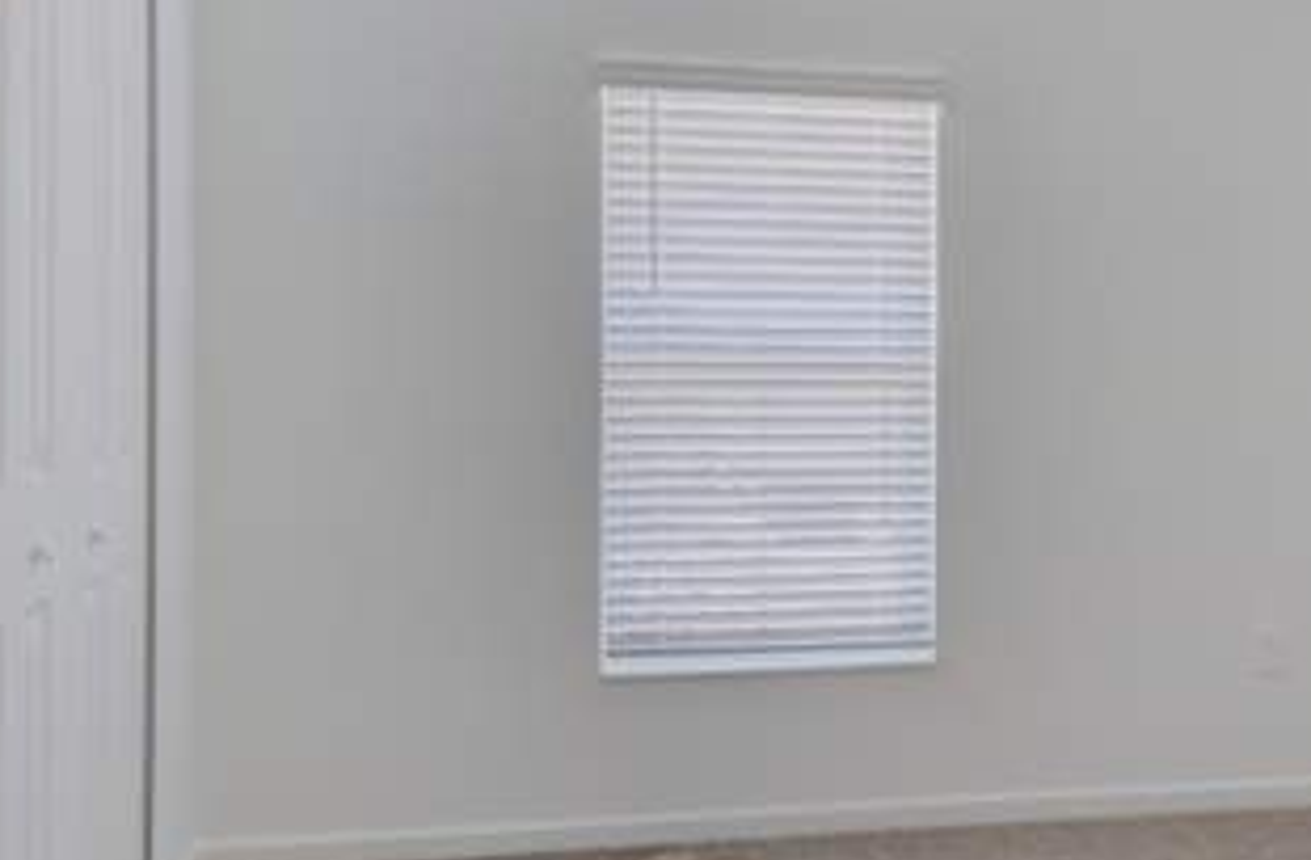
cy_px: 411
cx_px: 700
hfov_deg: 52.1
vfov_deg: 35.6
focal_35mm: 37
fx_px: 1341
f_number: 9
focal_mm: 16
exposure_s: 1/20
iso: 400
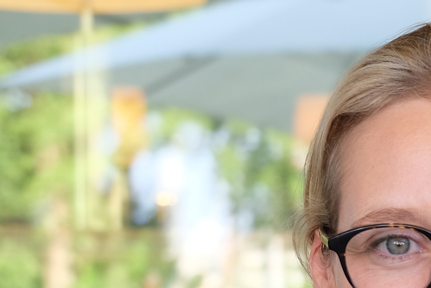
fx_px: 2167
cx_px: 416
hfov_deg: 11.3
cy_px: 443
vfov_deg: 7.4
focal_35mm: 181
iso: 640
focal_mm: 36.6
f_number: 4.5
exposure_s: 1/60
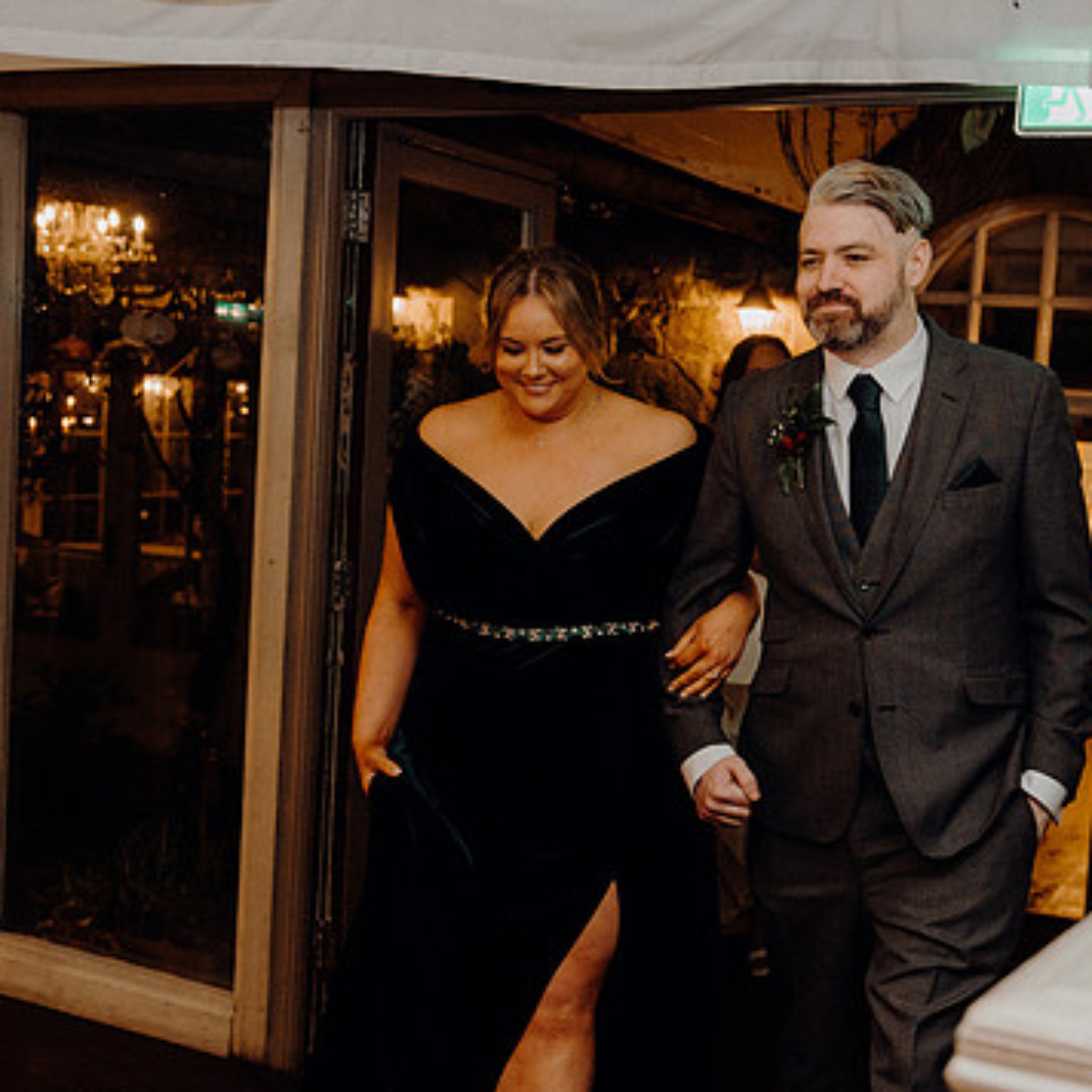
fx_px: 1927
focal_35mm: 54
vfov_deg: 31.6
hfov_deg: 31.6
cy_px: 551
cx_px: 604
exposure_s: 1/160
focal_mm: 39
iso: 2500
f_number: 3.5
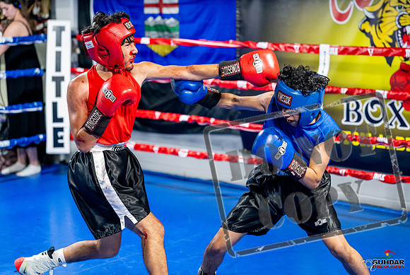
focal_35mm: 72
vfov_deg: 19.0
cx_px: 215
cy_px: 119
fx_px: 823
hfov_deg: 28.0
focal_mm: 61
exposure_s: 1/800
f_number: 2
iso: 4000
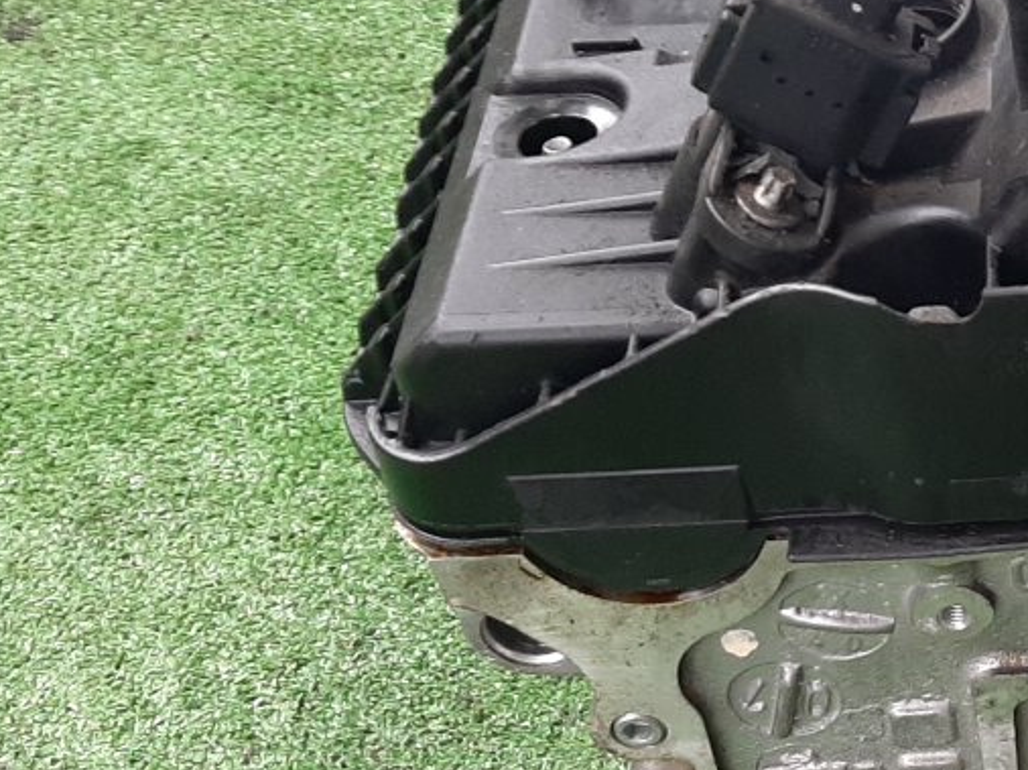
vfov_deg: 19.7
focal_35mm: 74
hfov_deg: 24.4
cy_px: 609
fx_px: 2197
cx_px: 1162
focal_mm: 3.93
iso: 125
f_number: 1.7
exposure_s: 1/50
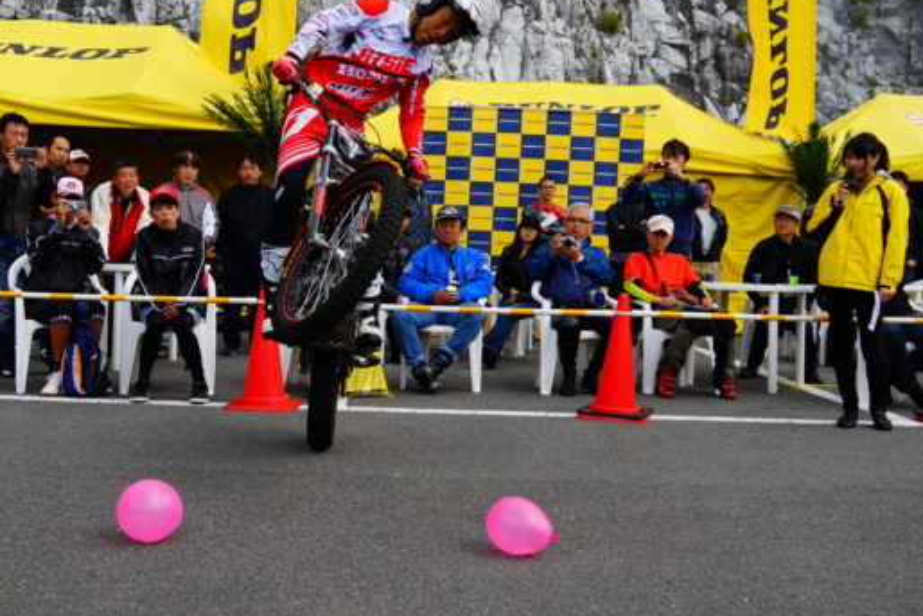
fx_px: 1077
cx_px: 417
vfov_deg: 31.8
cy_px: 252
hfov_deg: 46.3
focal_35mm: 42
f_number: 4
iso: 100
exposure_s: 1/750
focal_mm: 18
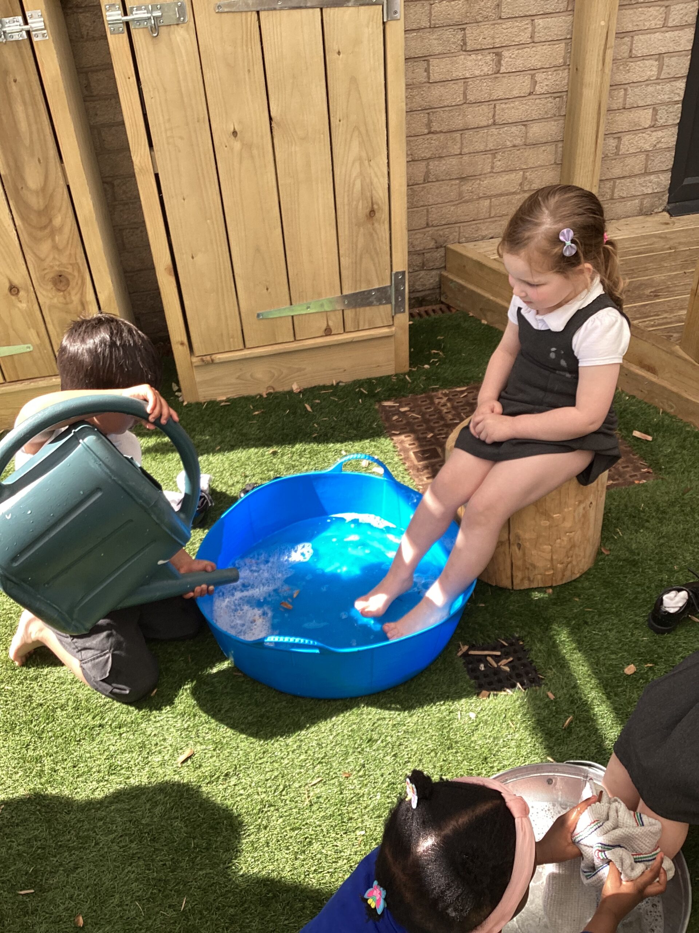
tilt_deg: -38.5
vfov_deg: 58.4
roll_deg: +4.6
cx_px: 350
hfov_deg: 45.4
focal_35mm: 31
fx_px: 835
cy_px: 466
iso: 25
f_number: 2.4
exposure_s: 1/309
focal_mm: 3.3
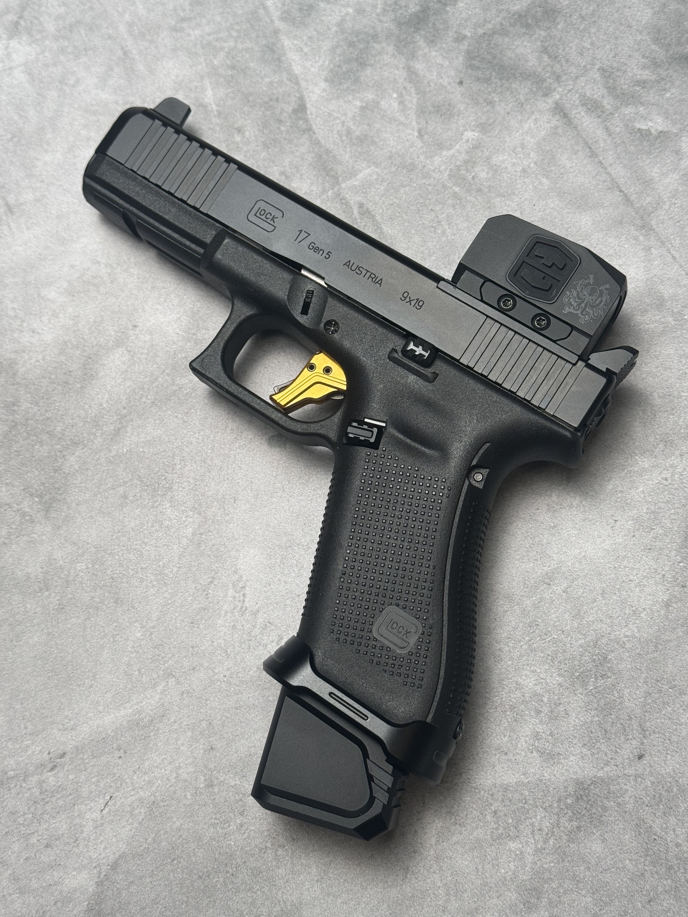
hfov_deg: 30.3
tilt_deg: -76.7
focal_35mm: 48
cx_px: 344
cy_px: 458
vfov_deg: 39.7
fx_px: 1272
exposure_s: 1/120
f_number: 1.78
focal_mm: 6.76
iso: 100
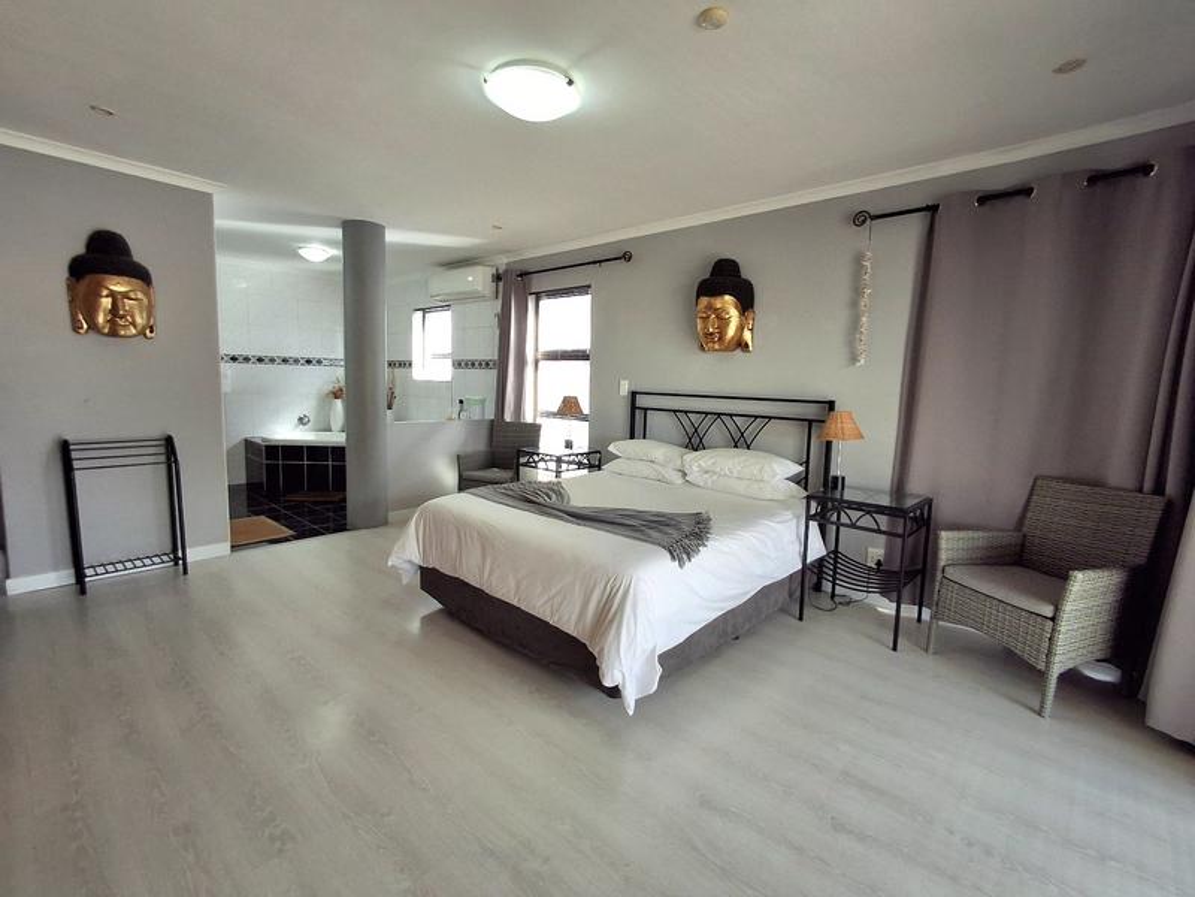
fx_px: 552
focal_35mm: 16
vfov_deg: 78.1
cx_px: 598
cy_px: 448
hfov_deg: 94.5
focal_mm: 1.64
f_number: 2.2
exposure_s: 1/60.2
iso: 40
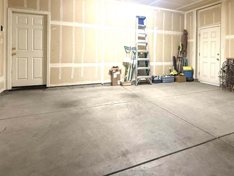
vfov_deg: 53.4
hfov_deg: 68.2
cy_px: 54
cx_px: 148
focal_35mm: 25
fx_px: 169
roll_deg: -0.9
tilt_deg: -0.2
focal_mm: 2.22
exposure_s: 1/60
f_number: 2.2
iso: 400
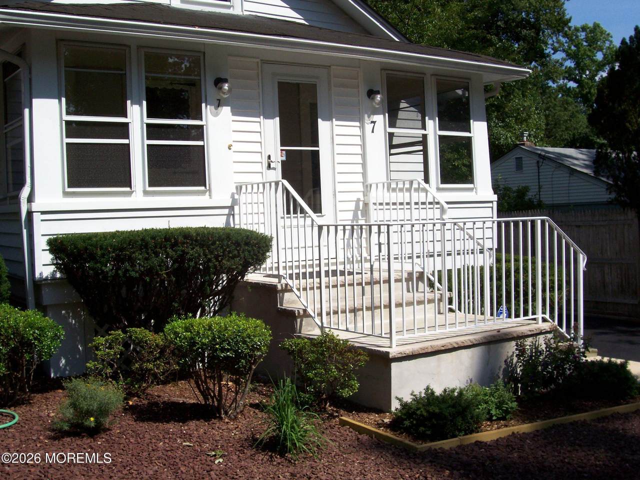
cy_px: 240
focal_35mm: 42
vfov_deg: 34.3
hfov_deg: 44.8
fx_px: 777
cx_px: 320
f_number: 5.6
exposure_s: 1/481
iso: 80
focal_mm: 7
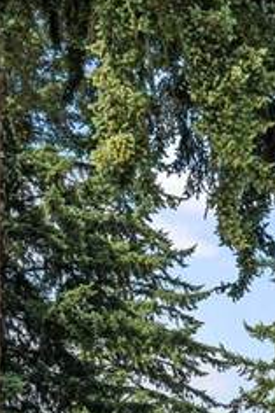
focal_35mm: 144
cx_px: 583
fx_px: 1649
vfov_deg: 13.5
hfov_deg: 8.9
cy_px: 617
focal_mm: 26.5
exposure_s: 1/320
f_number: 8
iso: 200
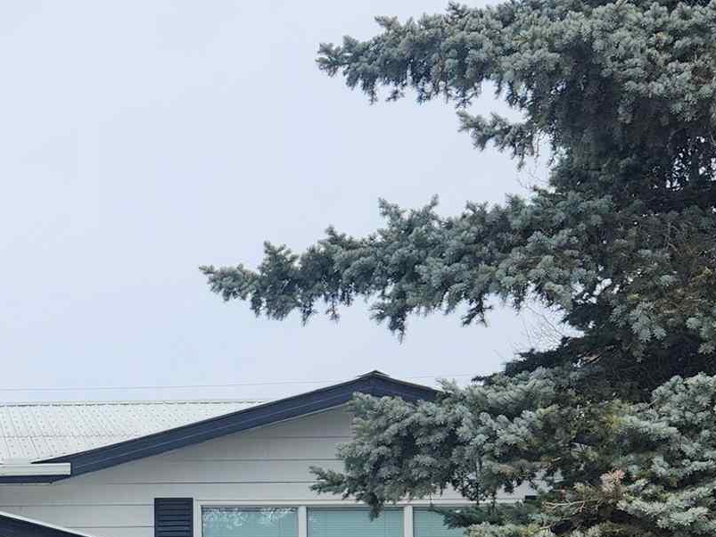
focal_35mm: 88
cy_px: 614
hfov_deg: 20.6
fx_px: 1820
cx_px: -172
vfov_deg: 16.2
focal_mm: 5.4
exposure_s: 1/1328
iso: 20
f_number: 1.8
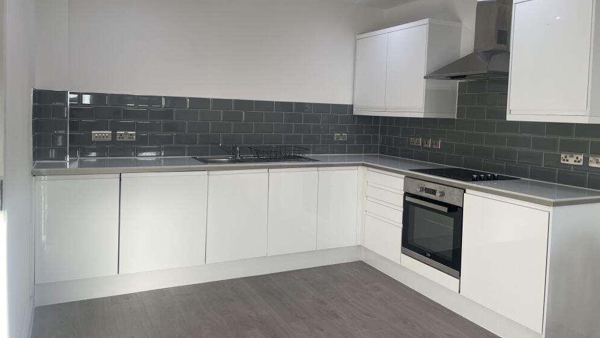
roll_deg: -1.2
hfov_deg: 66.1
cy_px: 131
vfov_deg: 40.0
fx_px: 461
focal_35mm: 29
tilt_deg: -2.5
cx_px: 299
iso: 32
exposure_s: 1/145
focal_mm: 4.2
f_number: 1.6
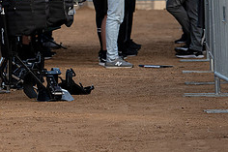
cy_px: -20
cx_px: 55
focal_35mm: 498
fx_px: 3152
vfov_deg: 2.8
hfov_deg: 4.1
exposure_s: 1/400
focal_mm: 135
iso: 140
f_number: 4
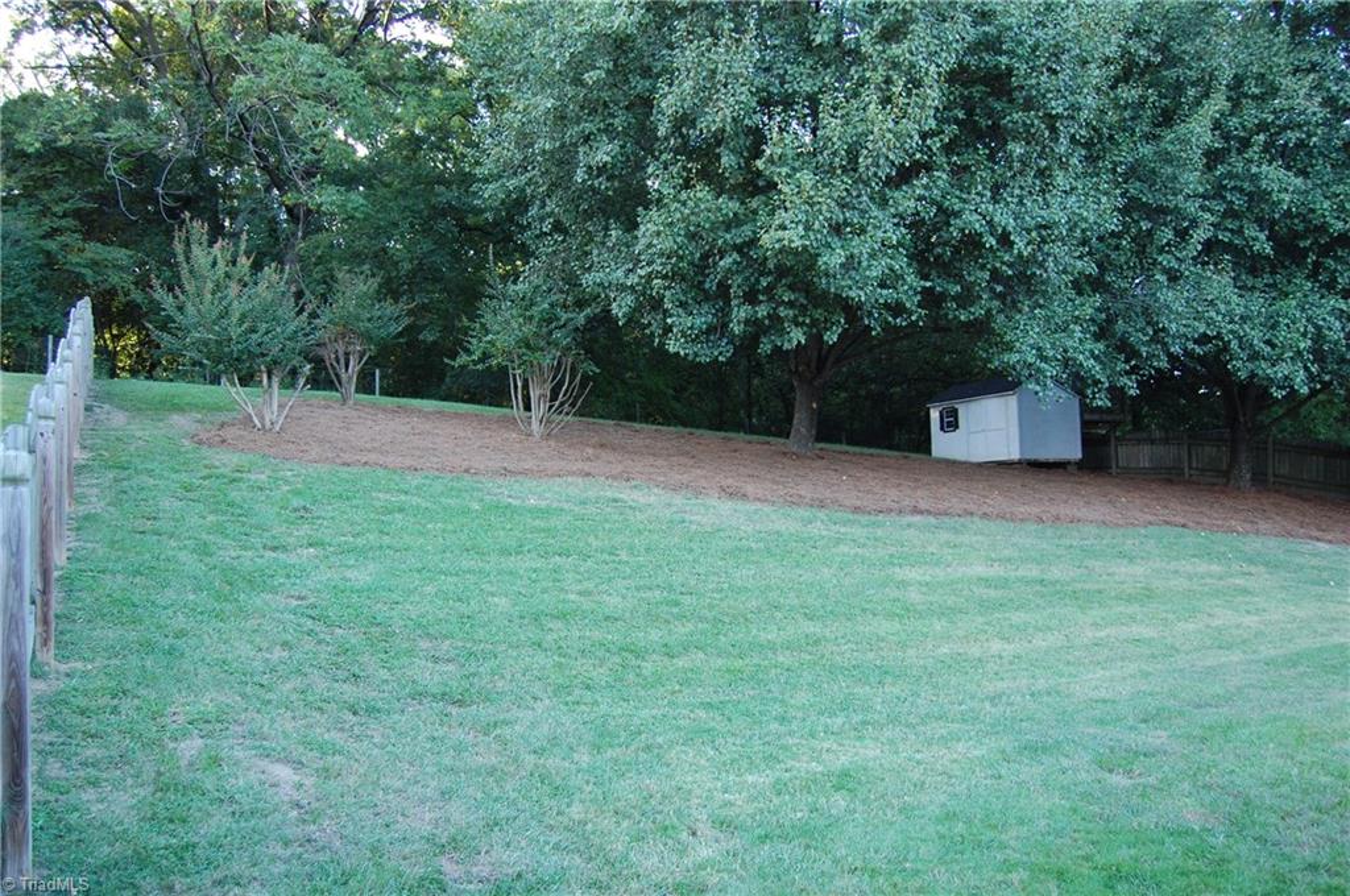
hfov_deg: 67.4
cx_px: 675
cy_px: 448
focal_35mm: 27
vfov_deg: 47.8
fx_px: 1011
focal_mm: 18
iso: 400
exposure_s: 1/60
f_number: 4
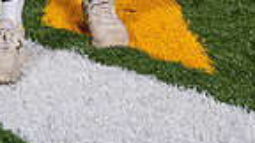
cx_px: 90
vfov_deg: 8.3
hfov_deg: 16.4
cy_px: -224
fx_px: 886
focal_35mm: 131
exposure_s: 1/200
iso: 200
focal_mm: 40
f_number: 5.6
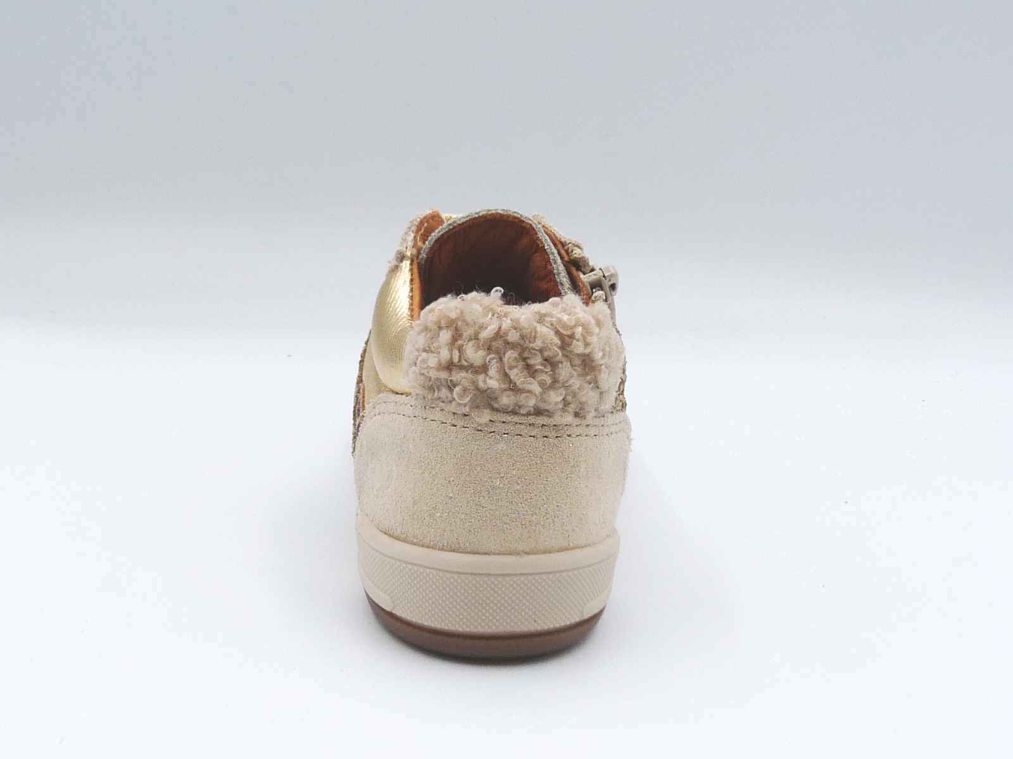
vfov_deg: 28.6
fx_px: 1492
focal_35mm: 51
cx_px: 506
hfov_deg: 37.5
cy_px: 380
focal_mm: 5.2
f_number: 5
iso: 100
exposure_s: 1/250
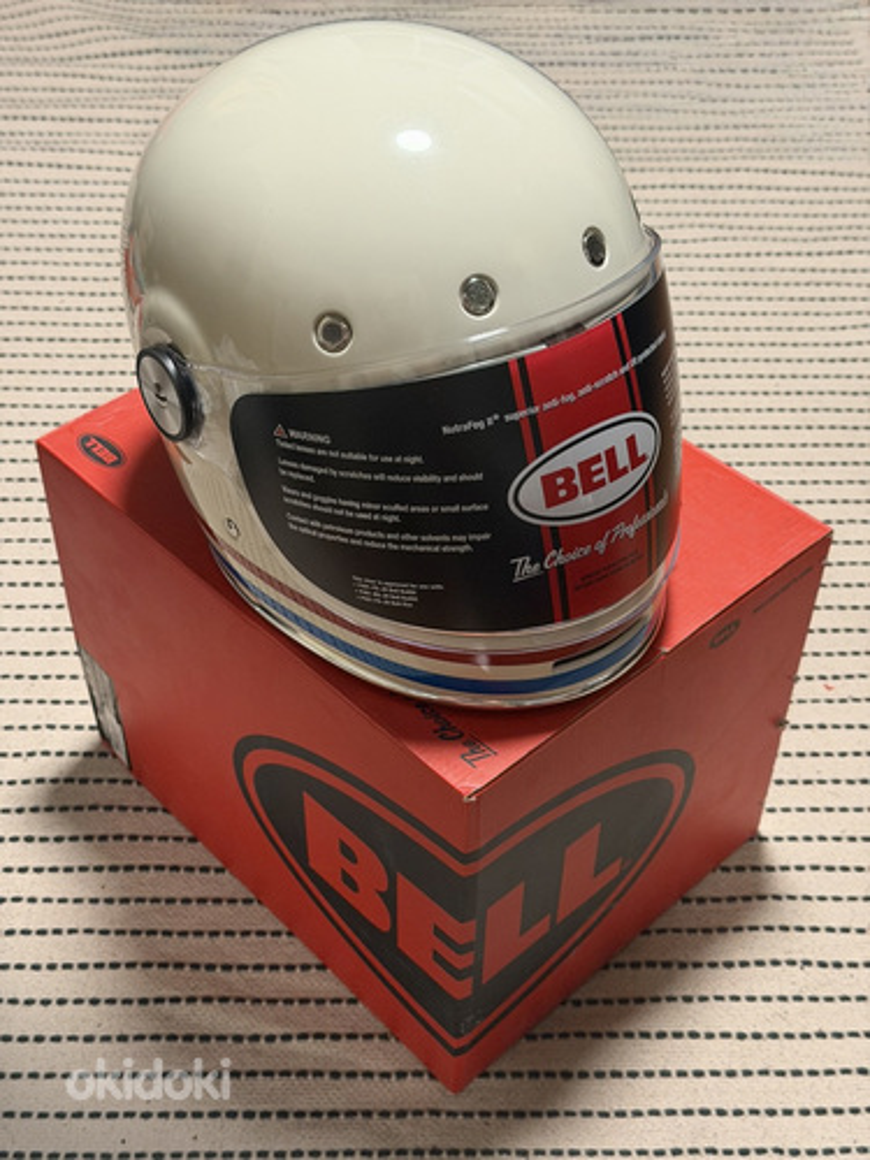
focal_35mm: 48
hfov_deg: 30.3
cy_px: 580
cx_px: 435
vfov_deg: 39.7
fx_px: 1609
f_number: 1.78
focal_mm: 6.76
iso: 250
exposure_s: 1/33
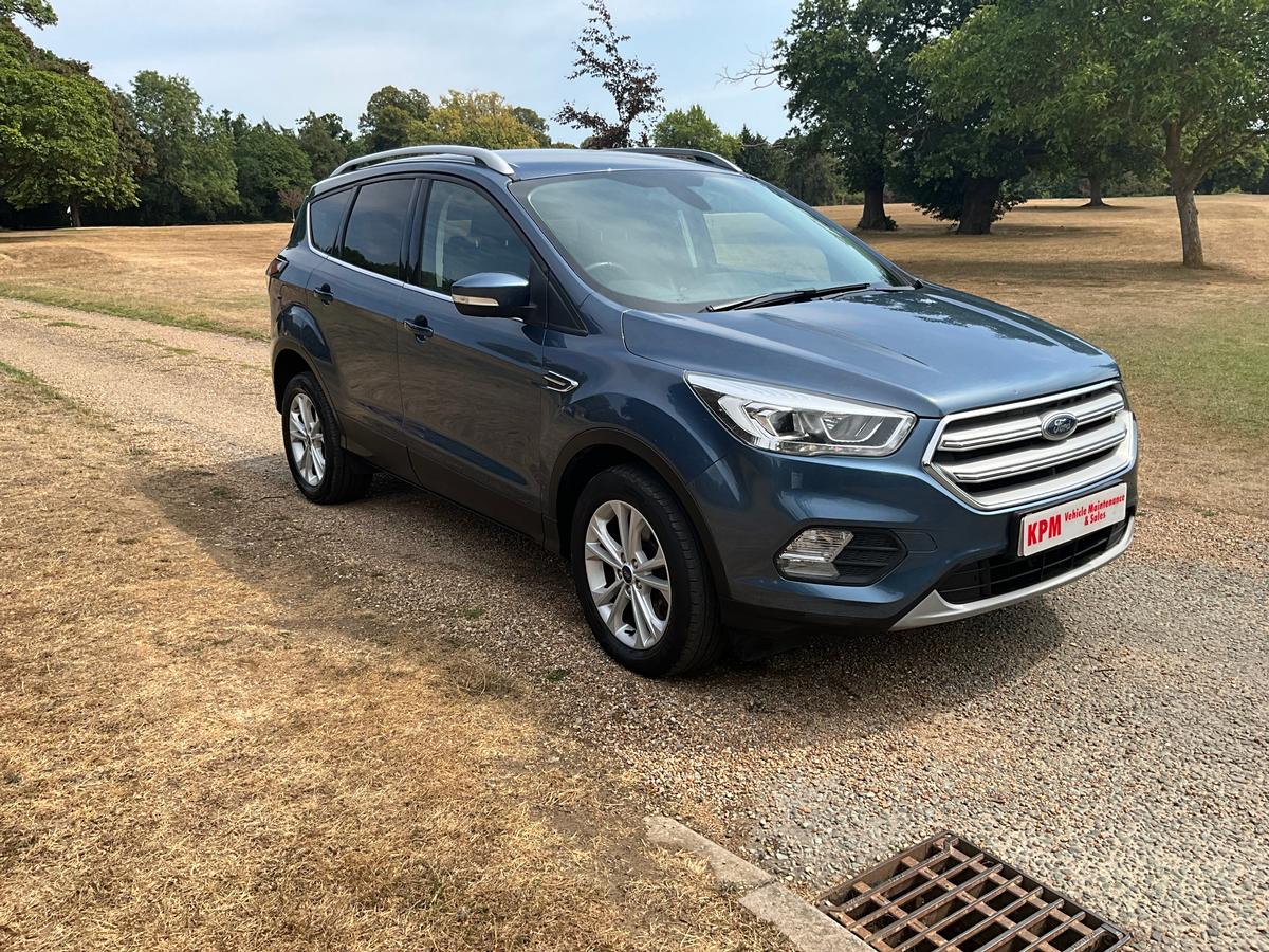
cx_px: 634
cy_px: 476
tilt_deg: -14.0
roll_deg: +3.5
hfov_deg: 61.7
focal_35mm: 29
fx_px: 1063
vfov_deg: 48.2
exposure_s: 1/1412
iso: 25
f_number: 1.8
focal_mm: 3
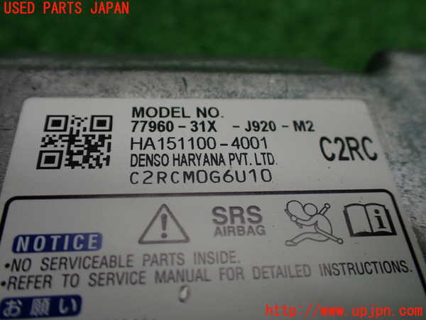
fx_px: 394
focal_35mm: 32
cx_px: 213
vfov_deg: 44.2
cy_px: 160
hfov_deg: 56.8
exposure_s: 1/125
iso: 160
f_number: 2.4
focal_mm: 5.79
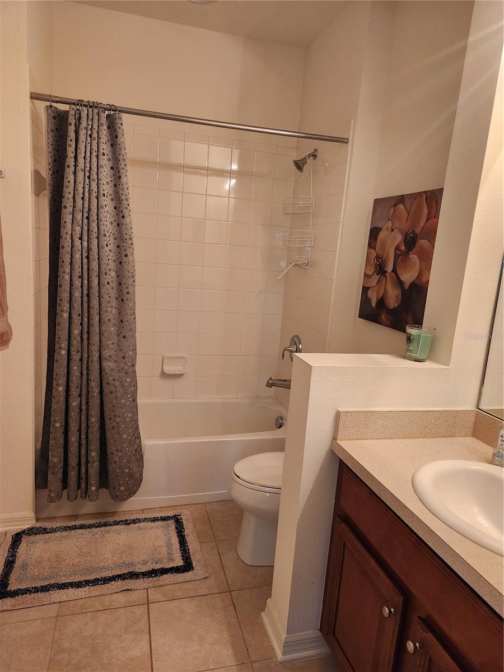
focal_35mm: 23
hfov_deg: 58.9
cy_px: 336
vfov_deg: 73.9
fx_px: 446
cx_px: 252
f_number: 1.8
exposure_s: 1/120
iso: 500
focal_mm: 5.4
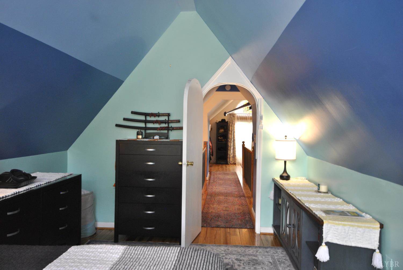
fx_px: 336
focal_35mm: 30
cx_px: 202
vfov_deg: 43.7
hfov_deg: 61.9
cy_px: 135
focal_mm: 20
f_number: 5.6
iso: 400
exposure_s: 1/15
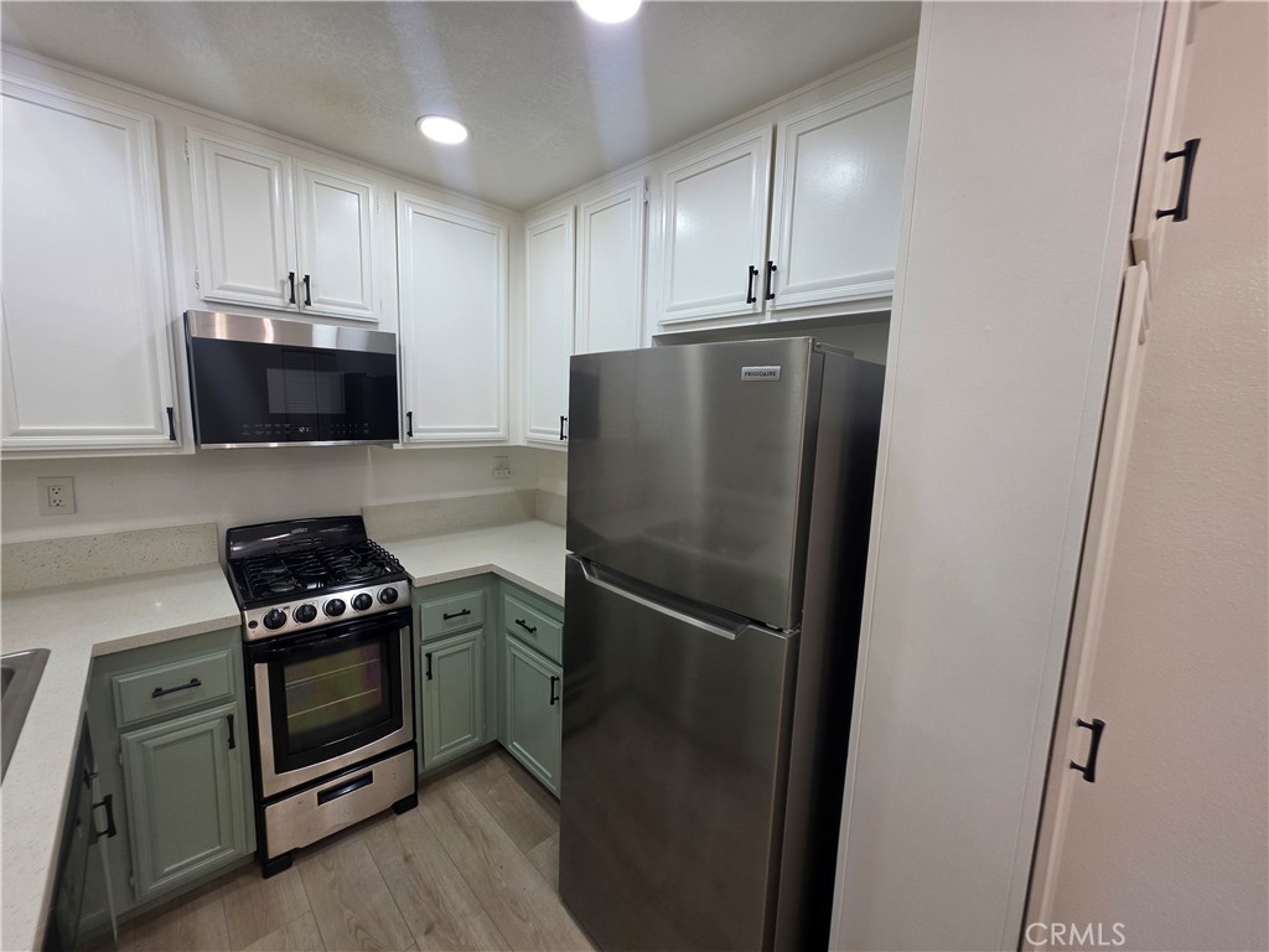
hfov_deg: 106.2
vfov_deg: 89.9
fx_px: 477
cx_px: 634
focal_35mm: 13
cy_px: 476
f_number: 1.9
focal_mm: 2.2
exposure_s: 1/120
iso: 64
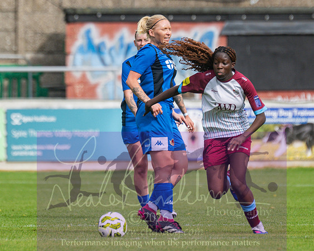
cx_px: 100
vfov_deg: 1.6
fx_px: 8972
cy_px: 102
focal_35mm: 966
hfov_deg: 2.0
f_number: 4
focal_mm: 300
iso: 140
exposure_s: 1/1000
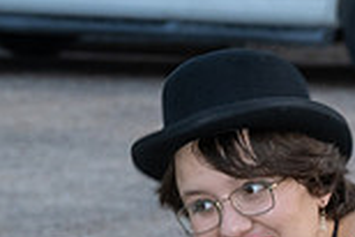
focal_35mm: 293
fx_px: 2892
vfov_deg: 4.7
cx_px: 756
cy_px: 354
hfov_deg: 6.8
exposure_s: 1/60
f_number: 5.6
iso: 640
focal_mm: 66
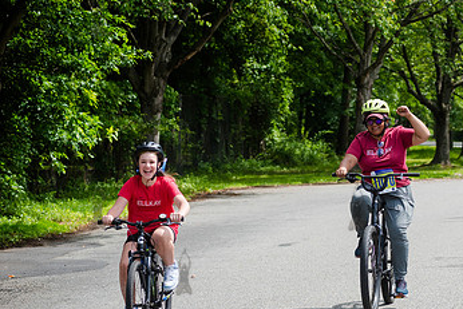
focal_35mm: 154
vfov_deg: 8.9
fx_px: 1981
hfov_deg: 13.3
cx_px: 356
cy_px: 207
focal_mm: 92
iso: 250
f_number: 4.5
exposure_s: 1/1000
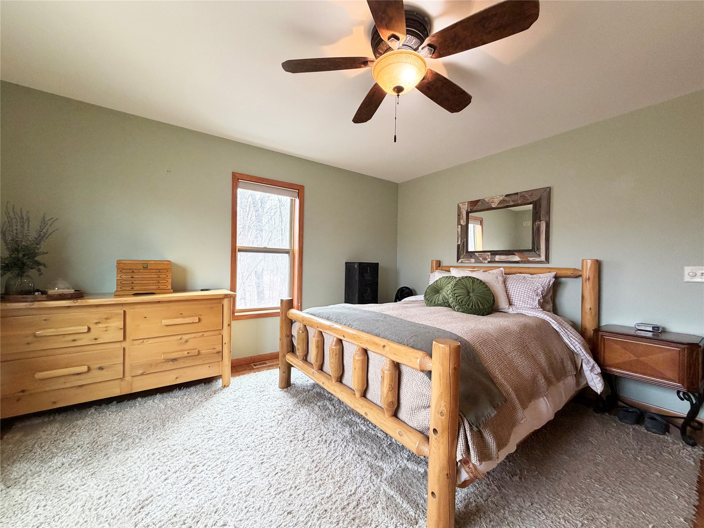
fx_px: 285
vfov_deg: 85.7
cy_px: 264
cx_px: 352
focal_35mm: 14
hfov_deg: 102.1
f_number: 2.2
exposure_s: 1/60
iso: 200
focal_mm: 2.22
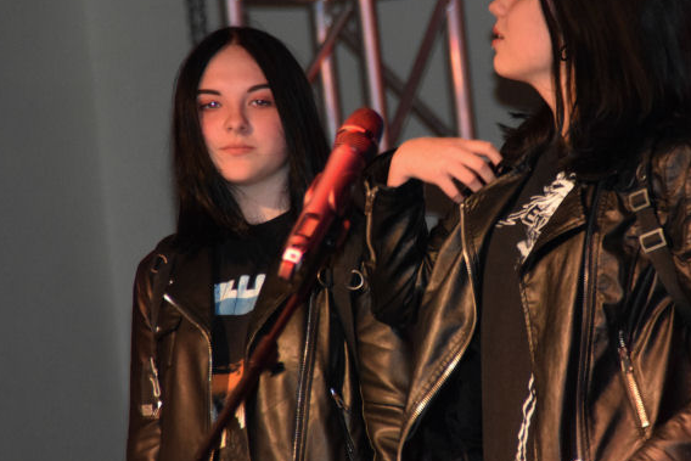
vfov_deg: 2.9
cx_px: 425
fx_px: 9119
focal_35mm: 475
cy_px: 181
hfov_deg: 4.3
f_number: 6.3
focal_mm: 200
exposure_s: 1/60
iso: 3200
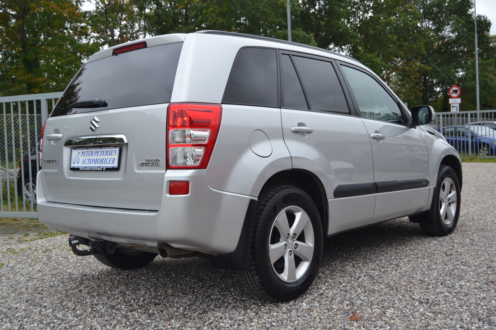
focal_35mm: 36
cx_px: 248
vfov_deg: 36.9
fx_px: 496
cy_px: 165
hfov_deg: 53.1
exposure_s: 1/125
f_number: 5.6
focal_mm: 24
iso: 200
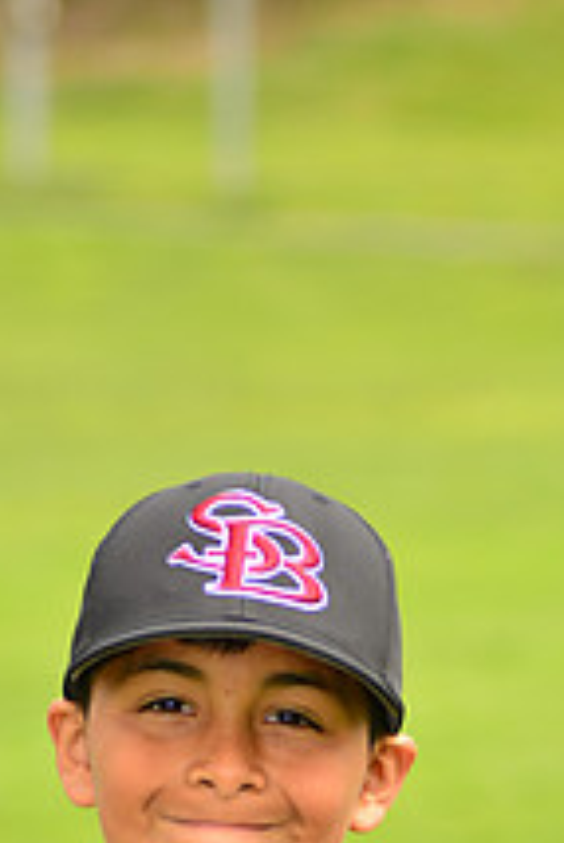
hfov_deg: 4.1
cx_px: 302
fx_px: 7953
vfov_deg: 6.0
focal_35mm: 339
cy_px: 1075
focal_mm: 125
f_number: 5
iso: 100
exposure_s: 1/250
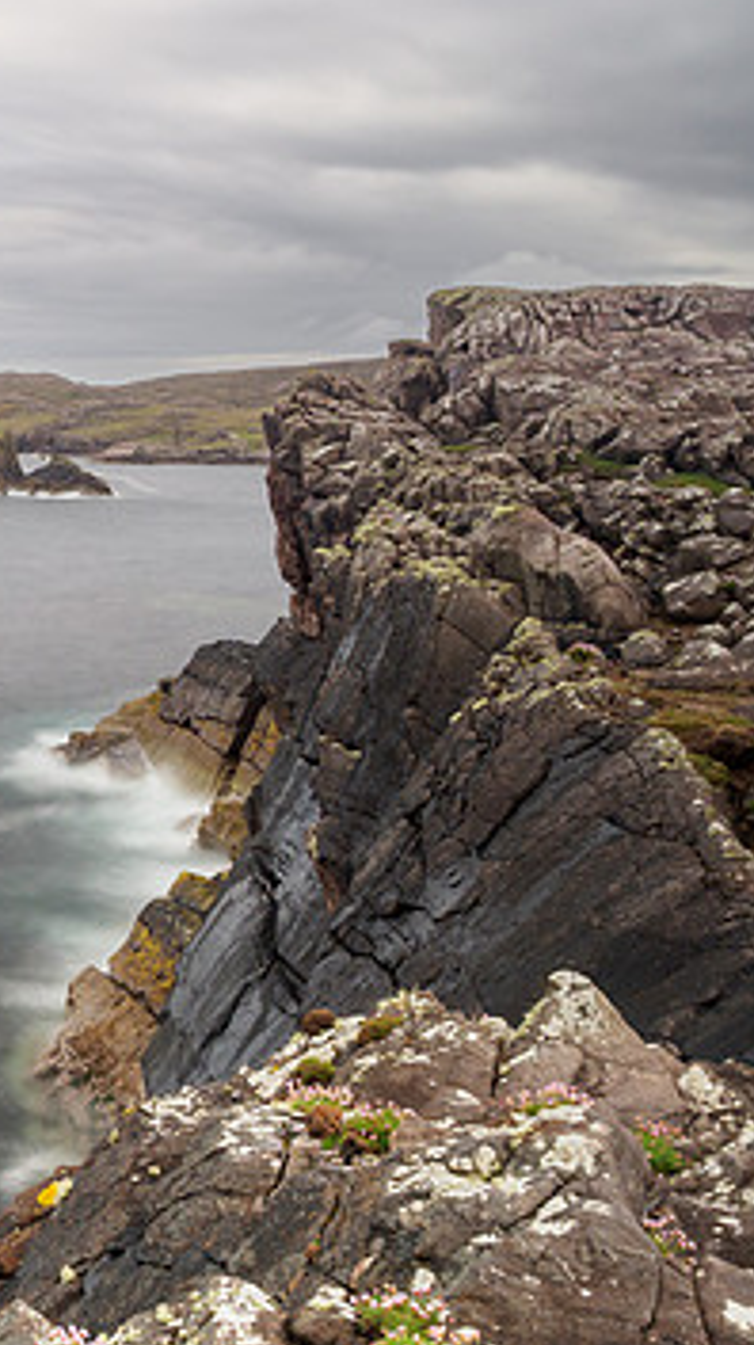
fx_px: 1532
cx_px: -232
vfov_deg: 47.4
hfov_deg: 24.2
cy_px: 714
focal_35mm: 43
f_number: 7.1
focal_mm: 12
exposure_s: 25
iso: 200
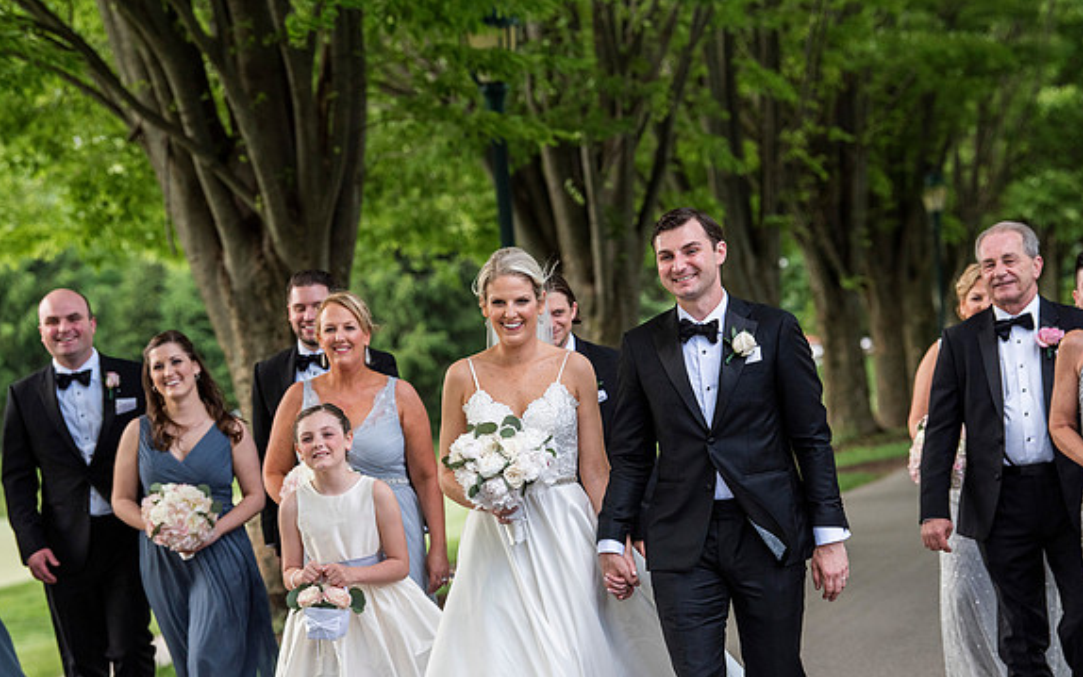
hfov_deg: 15.0
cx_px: 542
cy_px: 363
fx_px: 4103
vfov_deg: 9.4
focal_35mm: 139
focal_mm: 135
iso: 800
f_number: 5
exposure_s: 1/2000
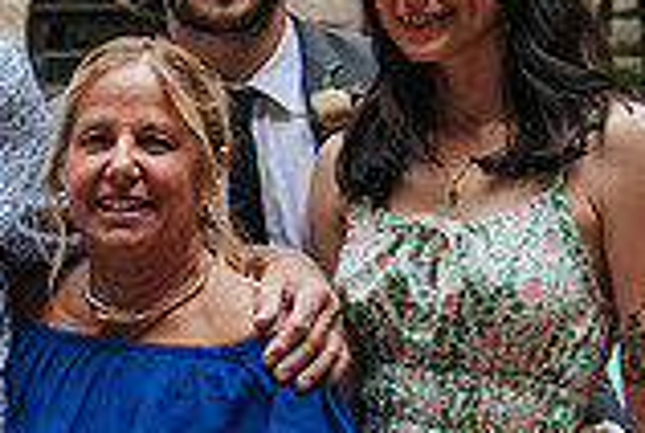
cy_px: 274
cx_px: -233
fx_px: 2746
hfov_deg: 12.9
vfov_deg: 9.0
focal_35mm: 153
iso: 360
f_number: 4
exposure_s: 1/500
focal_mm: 38
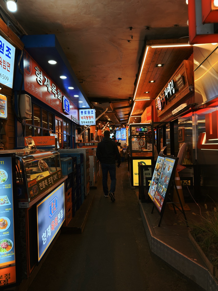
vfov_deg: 71.6
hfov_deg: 56.8
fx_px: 202
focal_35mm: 24
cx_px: 109
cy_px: 146
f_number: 1.78
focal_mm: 6.76
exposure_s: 1/189
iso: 64
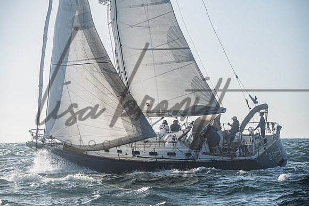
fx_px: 1502
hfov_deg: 11.7
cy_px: 103
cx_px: 154
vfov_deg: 7.9
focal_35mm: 175
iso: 400
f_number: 6.3
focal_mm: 175
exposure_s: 1/5000
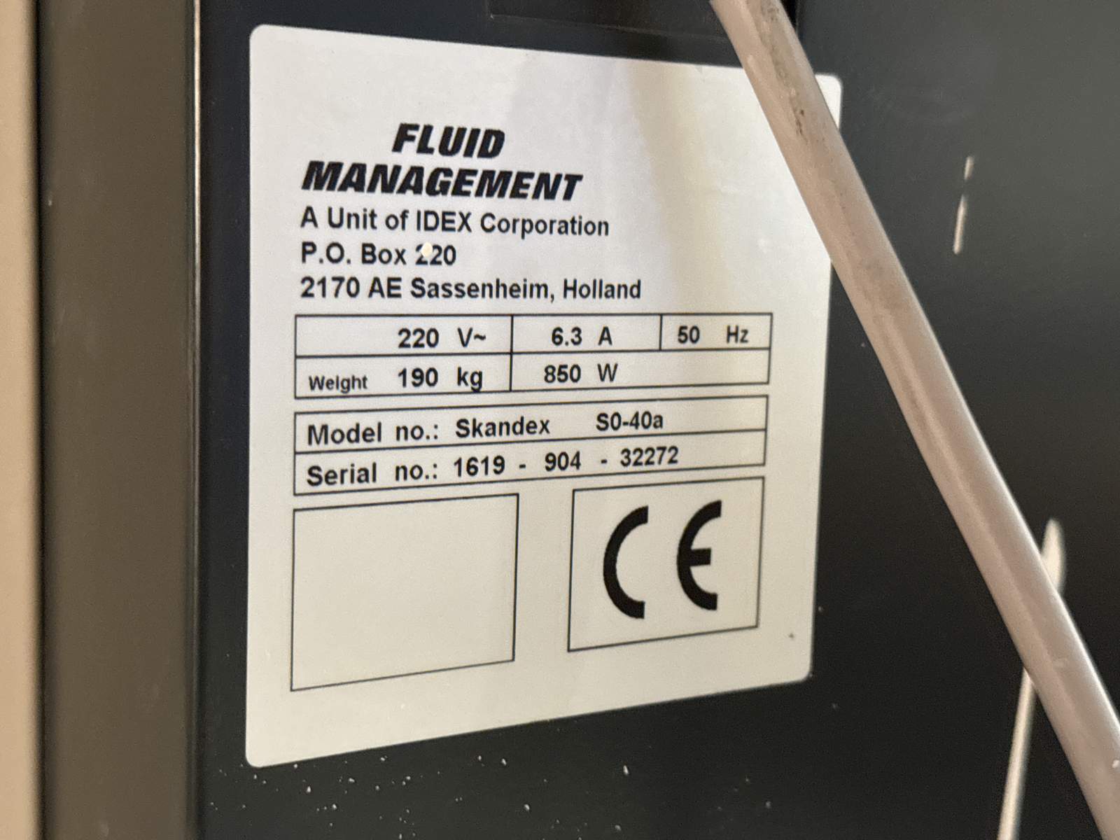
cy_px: 420
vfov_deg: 30.3
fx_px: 1553
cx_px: 560
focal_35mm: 48
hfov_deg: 39.7
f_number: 1.78
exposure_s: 1/33
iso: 500
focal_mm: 6.76
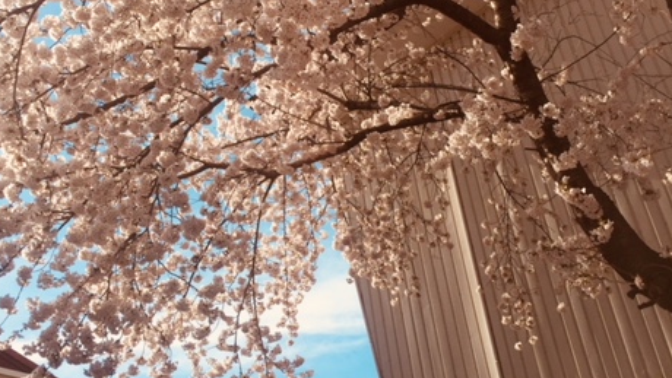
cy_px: 111
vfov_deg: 26.9
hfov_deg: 46.3
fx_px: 784
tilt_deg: +32.5
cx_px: 308
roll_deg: +7.3
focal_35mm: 44
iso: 32
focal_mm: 4.15
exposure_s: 1/2639
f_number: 2.2
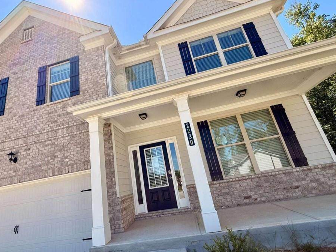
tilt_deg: +16.3
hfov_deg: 94.3
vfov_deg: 77.9
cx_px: 155
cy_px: 138
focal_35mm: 16
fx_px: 155
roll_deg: +9.5
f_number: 2.2
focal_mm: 2.22
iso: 50
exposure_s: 1/751
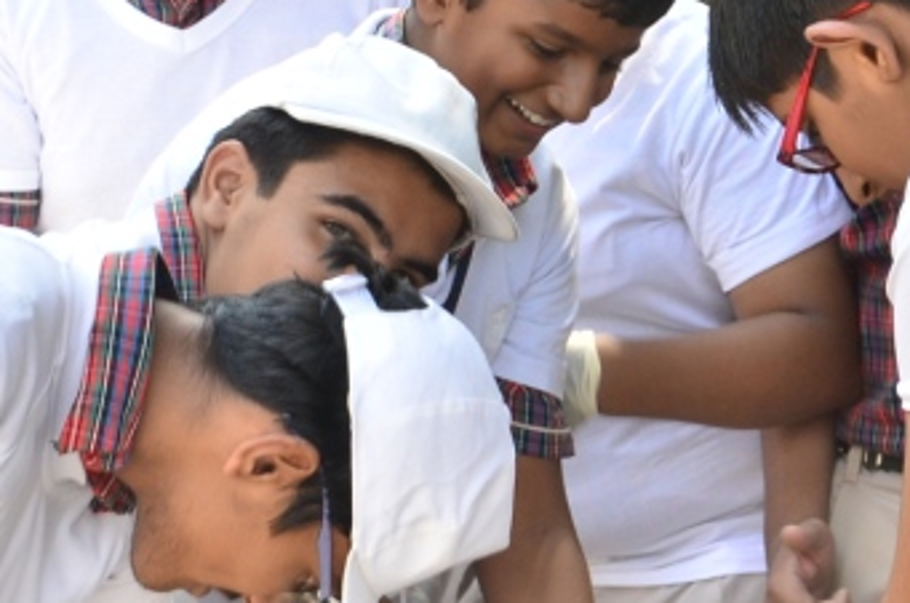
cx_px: 721
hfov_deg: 11.4
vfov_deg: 7.6
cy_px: 470
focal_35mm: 180
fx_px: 4541
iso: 320
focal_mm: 40
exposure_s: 1/125
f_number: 9
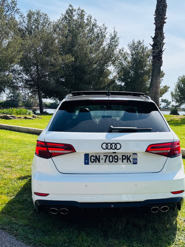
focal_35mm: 33
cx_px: 108
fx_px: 235
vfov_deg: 54.8
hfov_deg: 42.8
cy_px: 153
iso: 50
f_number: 1.6
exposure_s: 1/2571
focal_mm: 5.96
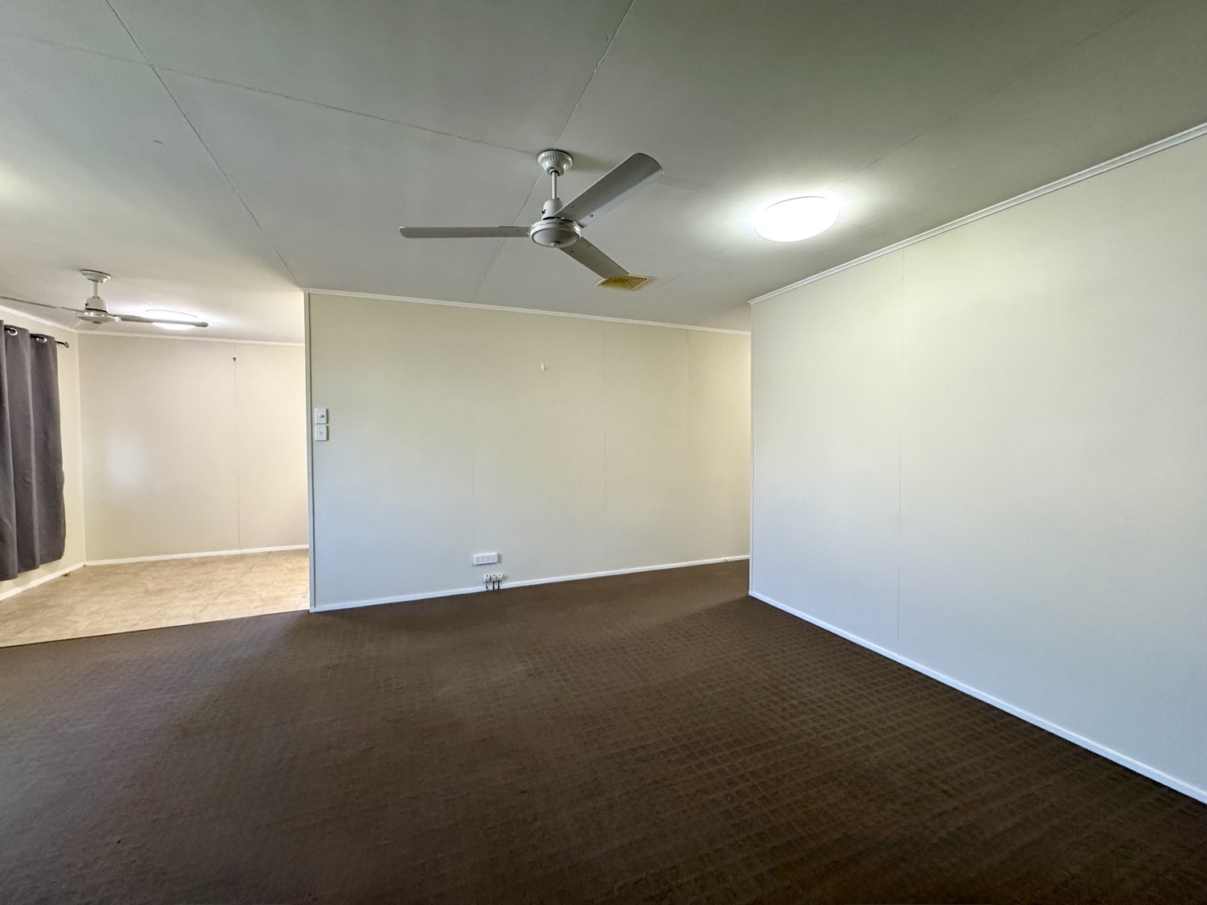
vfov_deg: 85.7
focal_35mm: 14
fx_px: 488
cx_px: 604
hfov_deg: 102.1
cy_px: 452
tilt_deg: -0.4
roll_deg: +1.1
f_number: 2.2
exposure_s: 1/100
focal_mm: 2.22
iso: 250
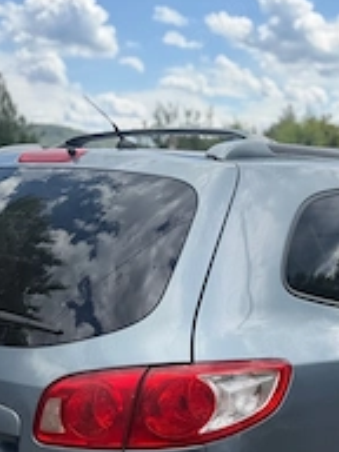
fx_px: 653
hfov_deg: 27.9
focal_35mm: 50
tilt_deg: -15.8
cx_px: 311
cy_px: 388
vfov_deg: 36.3
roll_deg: -2.3
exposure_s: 1/3021
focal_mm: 6.76
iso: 100
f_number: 1.78
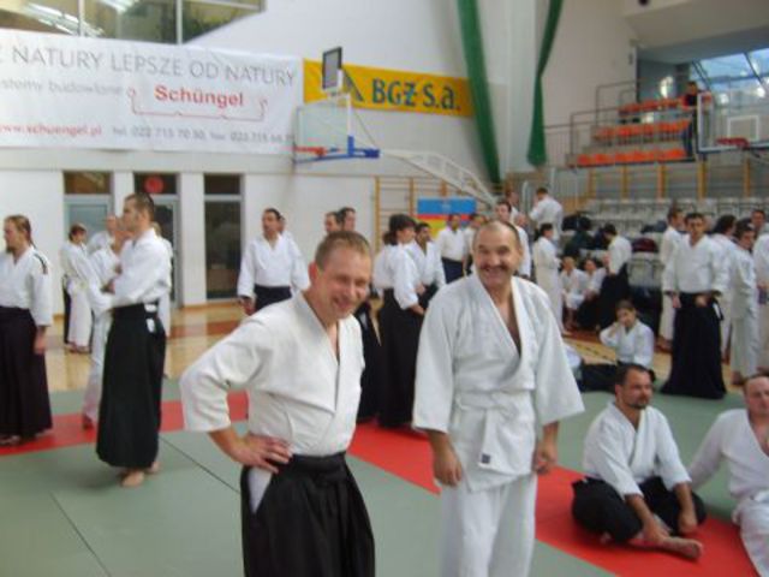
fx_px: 778
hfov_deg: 52.6
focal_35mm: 35
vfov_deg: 40.7
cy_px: 288
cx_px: 384
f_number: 2.8
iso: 50
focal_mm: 5.8
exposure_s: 1/45
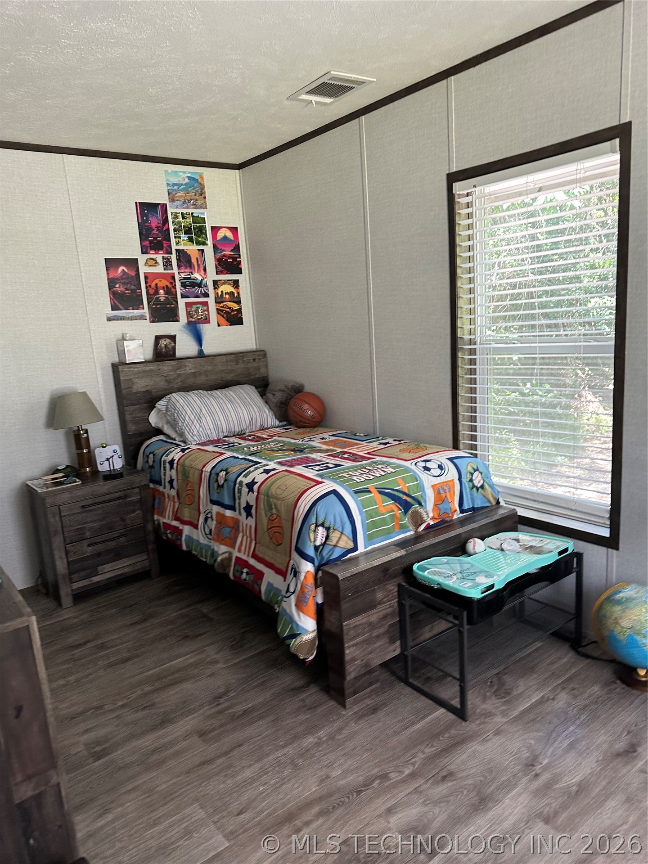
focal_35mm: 24
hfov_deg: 56.8
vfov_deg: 71.6
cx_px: 324
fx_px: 599
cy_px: 432
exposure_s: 1/60
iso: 200
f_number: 1.78
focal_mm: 6.86
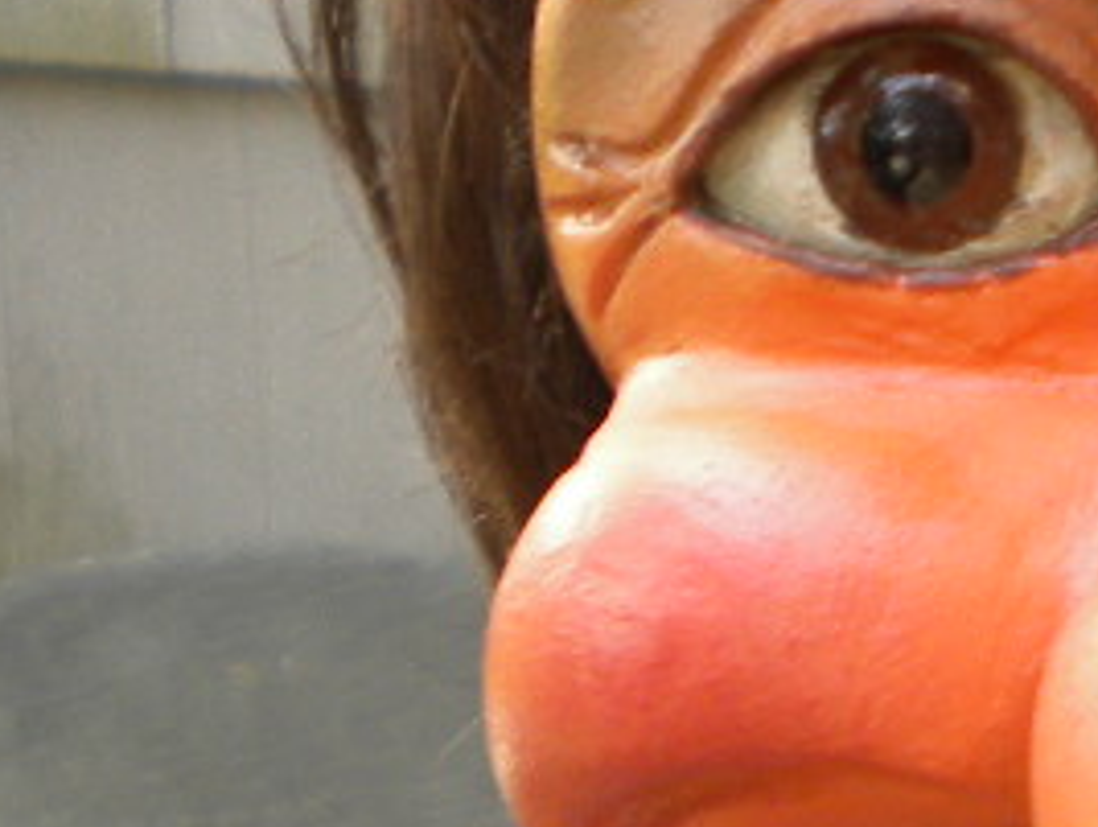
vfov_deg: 11.1
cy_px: 662
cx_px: 1295
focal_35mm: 134
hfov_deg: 14.3
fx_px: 4256
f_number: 3.1
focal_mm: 6.3
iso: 90
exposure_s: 1/58.3
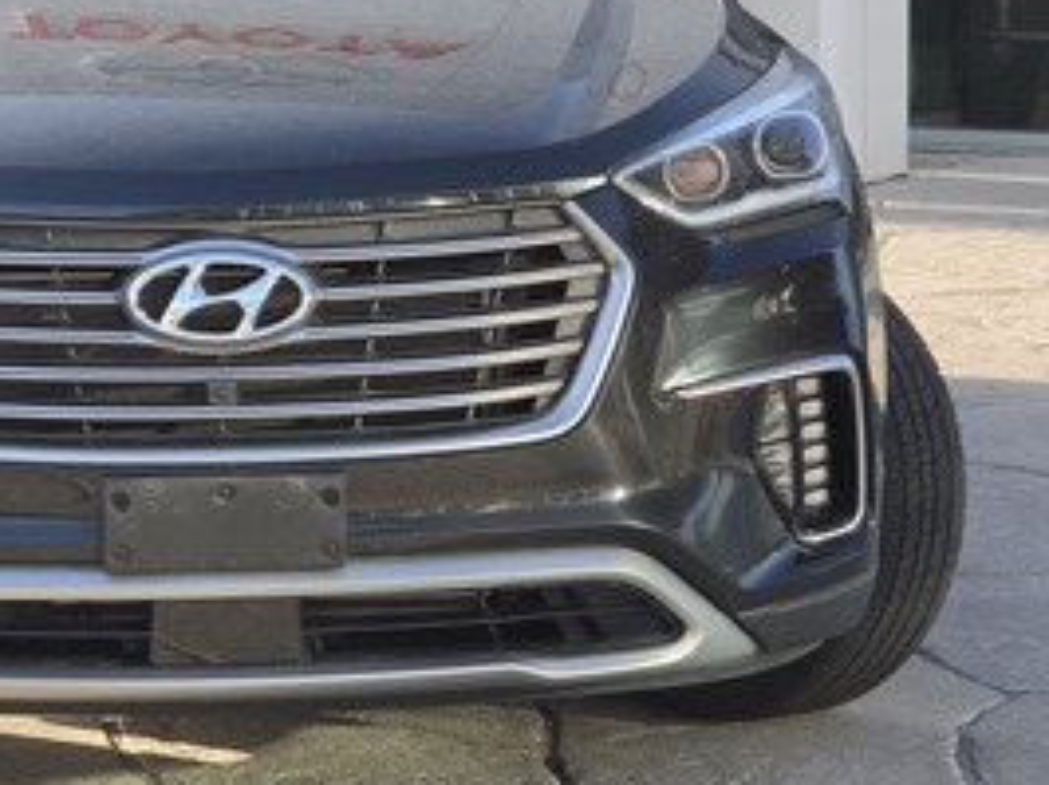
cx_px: 245
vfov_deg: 13.5
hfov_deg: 17.9
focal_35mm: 109
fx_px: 3300
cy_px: 219
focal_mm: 7
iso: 25
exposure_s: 1/163
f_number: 2.4
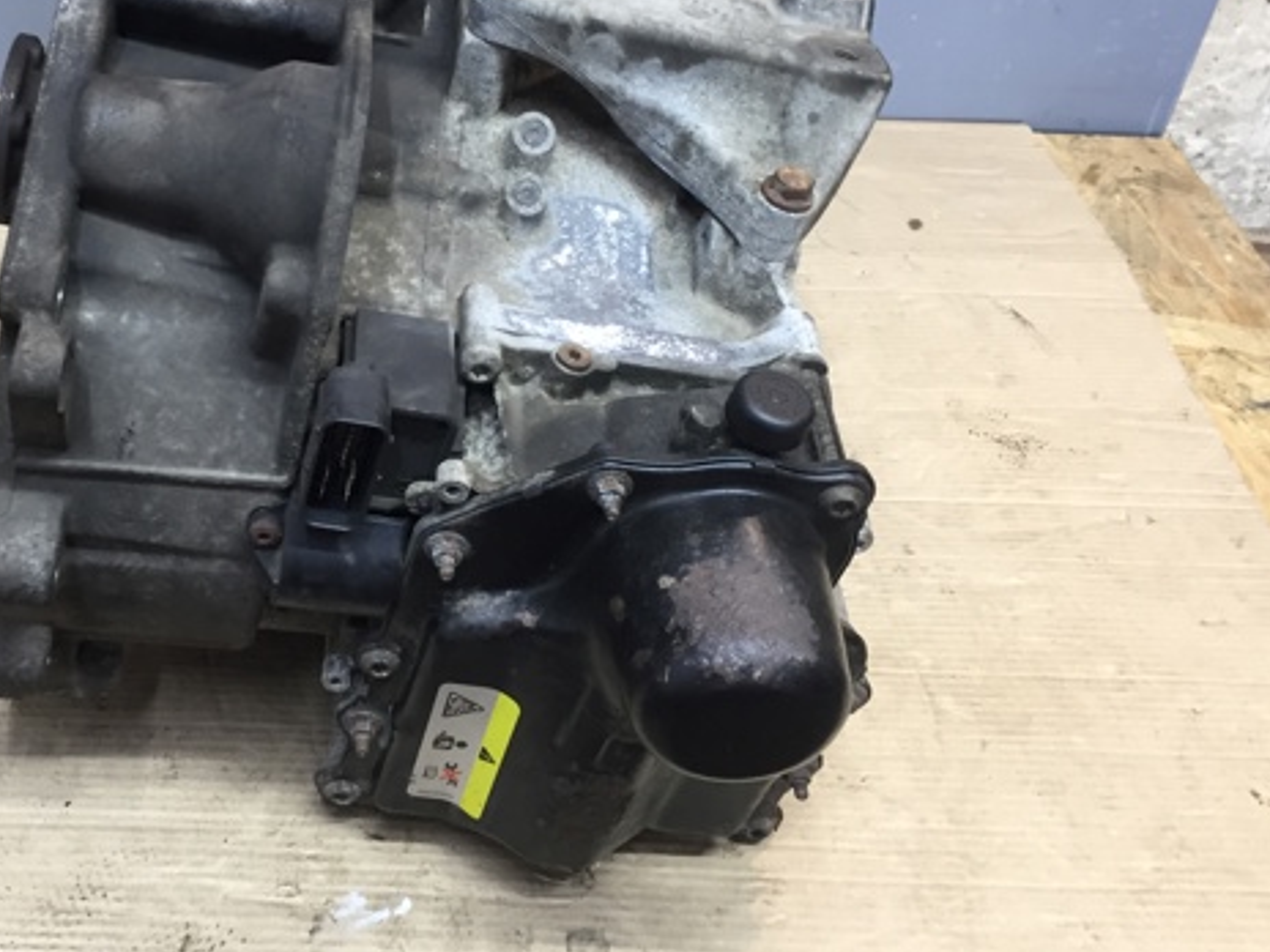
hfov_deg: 46.0
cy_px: 358
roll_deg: -3.4
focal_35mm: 40
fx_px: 1468
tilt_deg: -38.5
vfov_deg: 35.8
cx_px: 416
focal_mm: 4.15
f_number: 2.2
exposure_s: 1/33
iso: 100
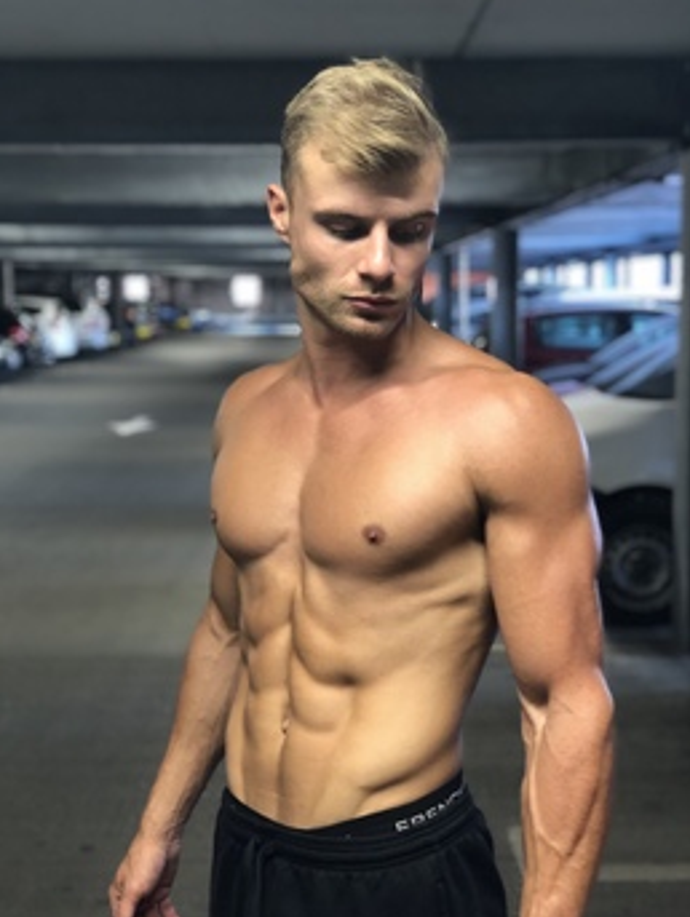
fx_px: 1406
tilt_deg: -7.2
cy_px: 460
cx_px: 344
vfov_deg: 36.1
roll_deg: +0.1
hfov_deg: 27.6
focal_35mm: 53
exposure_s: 1/25
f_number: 2.4
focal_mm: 6
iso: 160
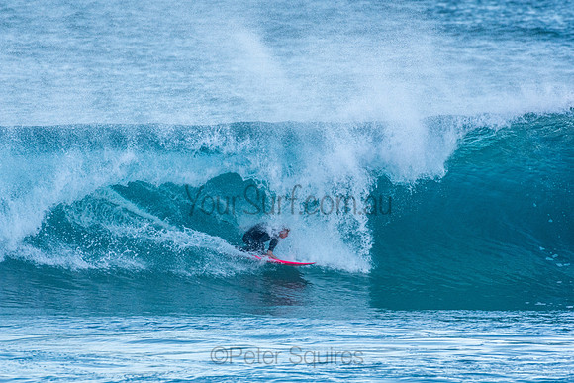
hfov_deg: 2.7
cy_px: 192
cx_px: 287
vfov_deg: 1.8
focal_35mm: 750
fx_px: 11961
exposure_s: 1/1600
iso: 1250
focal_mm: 500
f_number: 5.6
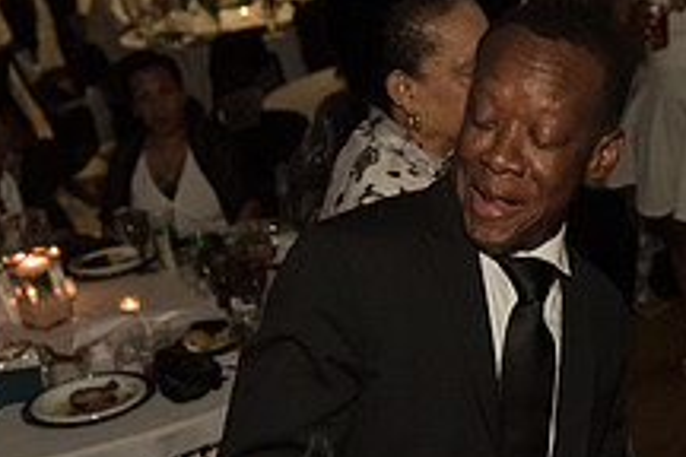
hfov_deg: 25.7
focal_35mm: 78
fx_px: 1486
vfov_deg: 16.6
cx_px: 509
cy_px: 582
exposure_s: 1/250
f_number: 3.5
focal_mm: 24
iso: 2000
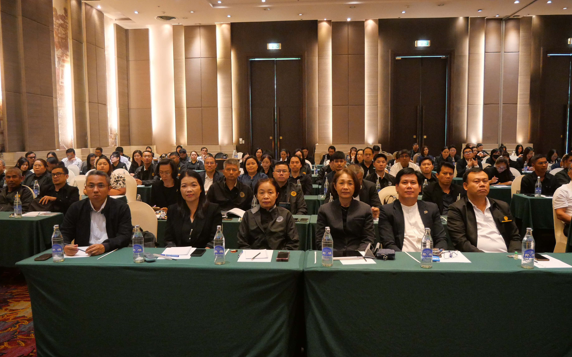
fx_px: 468
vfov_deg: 41.8
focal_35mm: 30
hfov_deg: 62.9
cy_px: 177
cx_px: 289
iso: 3200
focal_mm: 14
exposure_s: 1/125
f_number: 3.6
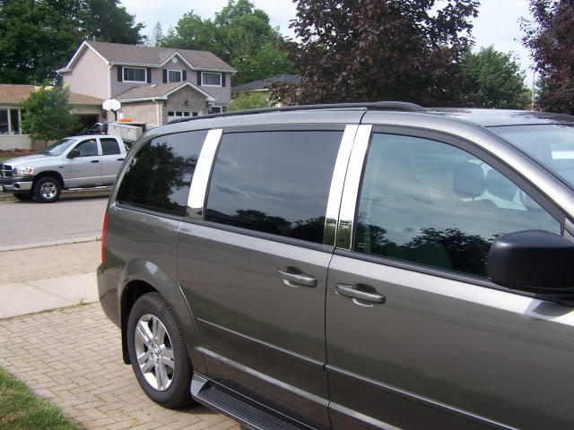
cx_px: 287
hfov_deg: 49.0
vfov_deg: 37.7
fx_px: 630
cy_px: 215
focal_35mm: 38
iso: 80
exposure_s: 1/640
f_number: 2.8
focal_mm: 6.3
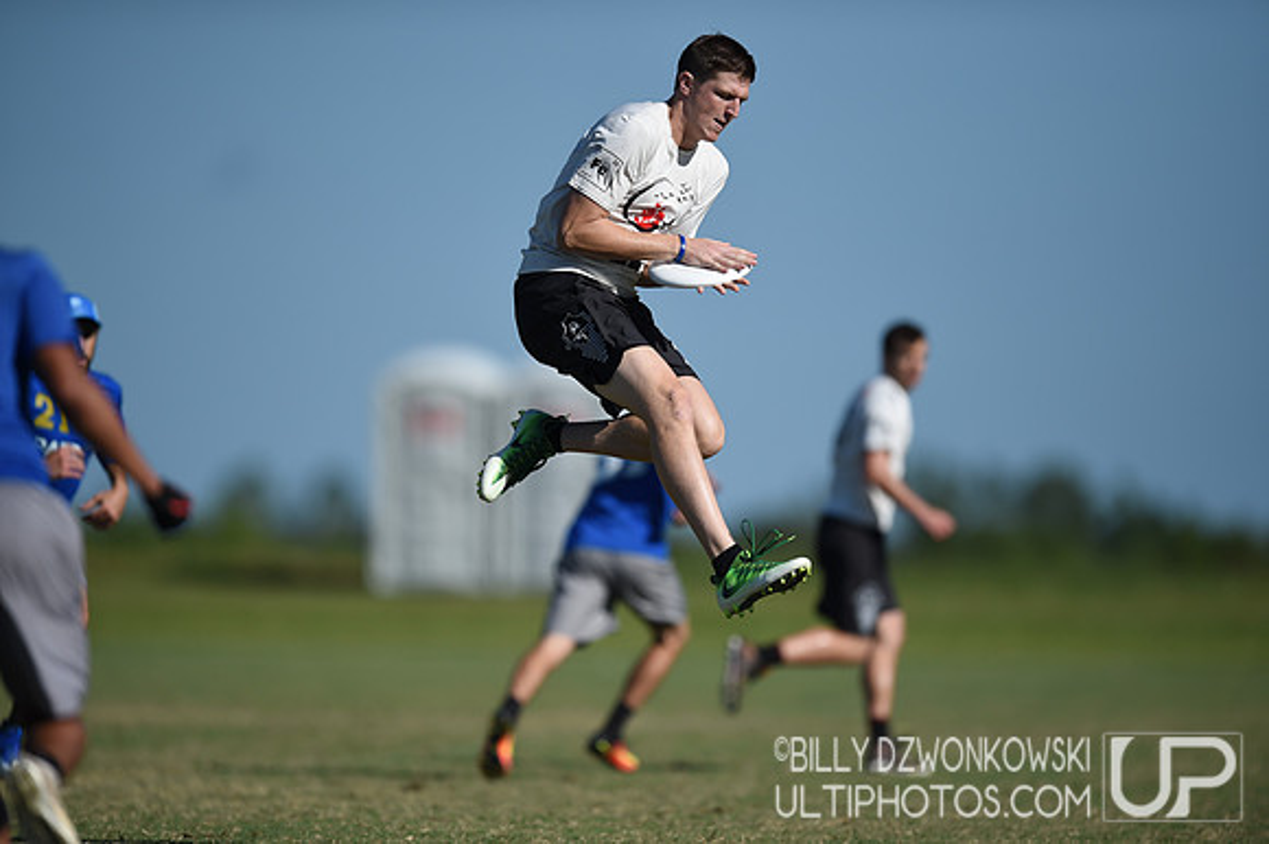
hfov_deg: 5.2
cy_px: 422
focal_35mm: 400
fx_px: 14091
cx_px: 634
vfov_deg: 3.4
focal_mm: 400
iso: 200
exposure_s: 1/8000
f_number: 2.8
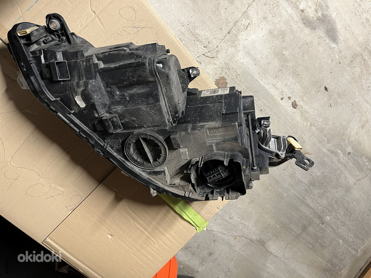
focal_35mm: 26
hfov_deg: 67.3
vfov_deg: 53.1
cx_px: 186
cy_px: 139
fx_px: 279
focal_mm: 5.1
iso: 200
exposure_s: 1/50
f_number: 1.6
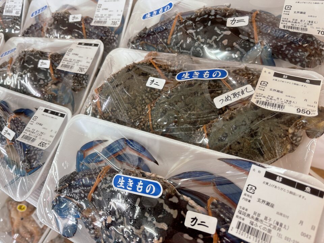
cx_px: 162
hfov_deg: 67.3
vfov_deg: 53.1
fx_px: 243
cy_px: 122
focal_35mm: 26
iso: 80
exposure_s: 1/60
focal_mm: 5.96
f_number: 1.6
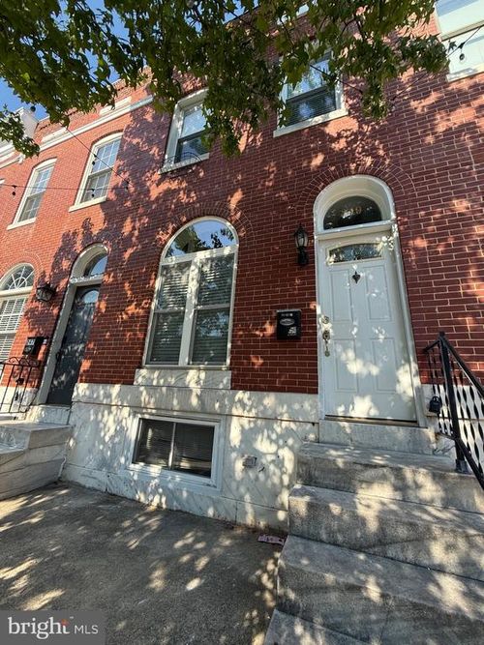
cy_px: 322
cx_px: 242
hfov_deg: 85.7
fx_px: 261
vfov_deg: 102.1
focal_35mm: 14
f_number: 2.2
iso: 64
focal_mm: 2.22
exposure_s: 1/742
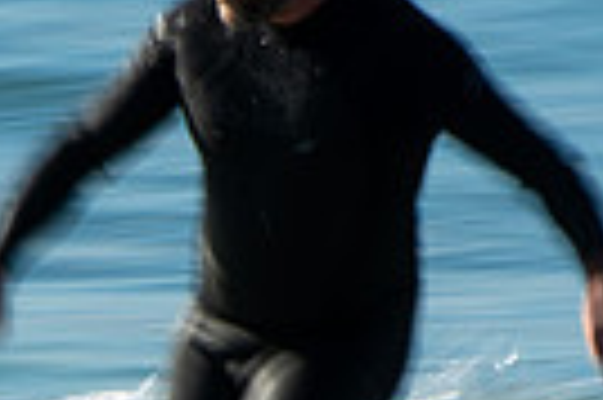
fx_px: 33727
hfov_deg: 1.0
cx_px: -32
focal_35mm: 2016
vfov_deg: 0.7
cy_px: 542
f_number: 29
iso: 100
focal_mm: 310
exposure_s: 1/20
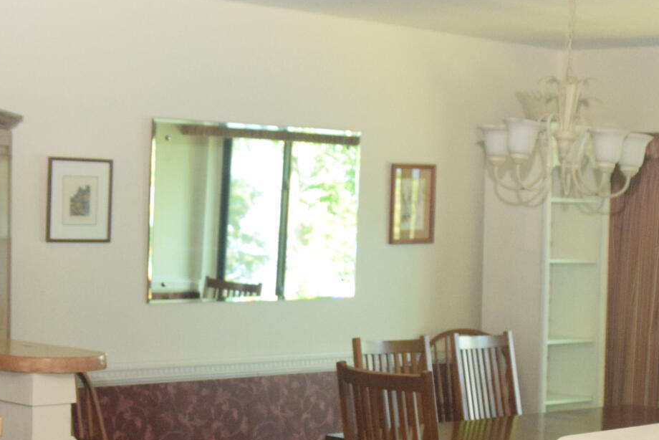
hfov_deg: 23.1
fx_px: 1611
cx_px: 330
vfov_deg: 15.4
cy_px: 358
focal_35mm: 88
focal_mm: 18
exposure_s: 1/60
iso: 1800
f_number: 3.5
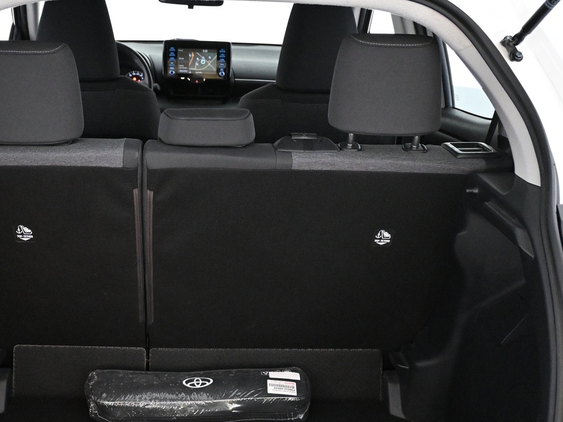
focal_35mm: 47
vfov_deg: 30.3
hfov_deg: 39.8
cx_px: 210
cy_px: 294
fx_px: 771
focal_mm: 19.5
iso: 4000
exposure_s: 1/60
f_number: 3.8
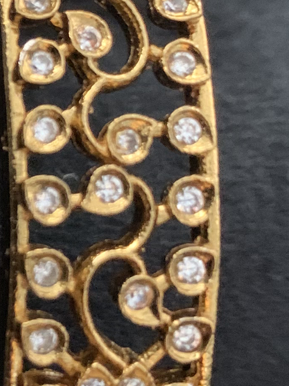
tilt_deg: -43.5
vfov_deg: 17.0
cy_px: 93
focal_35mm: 115
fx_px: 1280
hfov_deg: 12.4
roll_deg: -3.5
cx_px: -123
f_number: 1.8
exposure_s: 1/30
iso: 640
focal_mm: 4.25
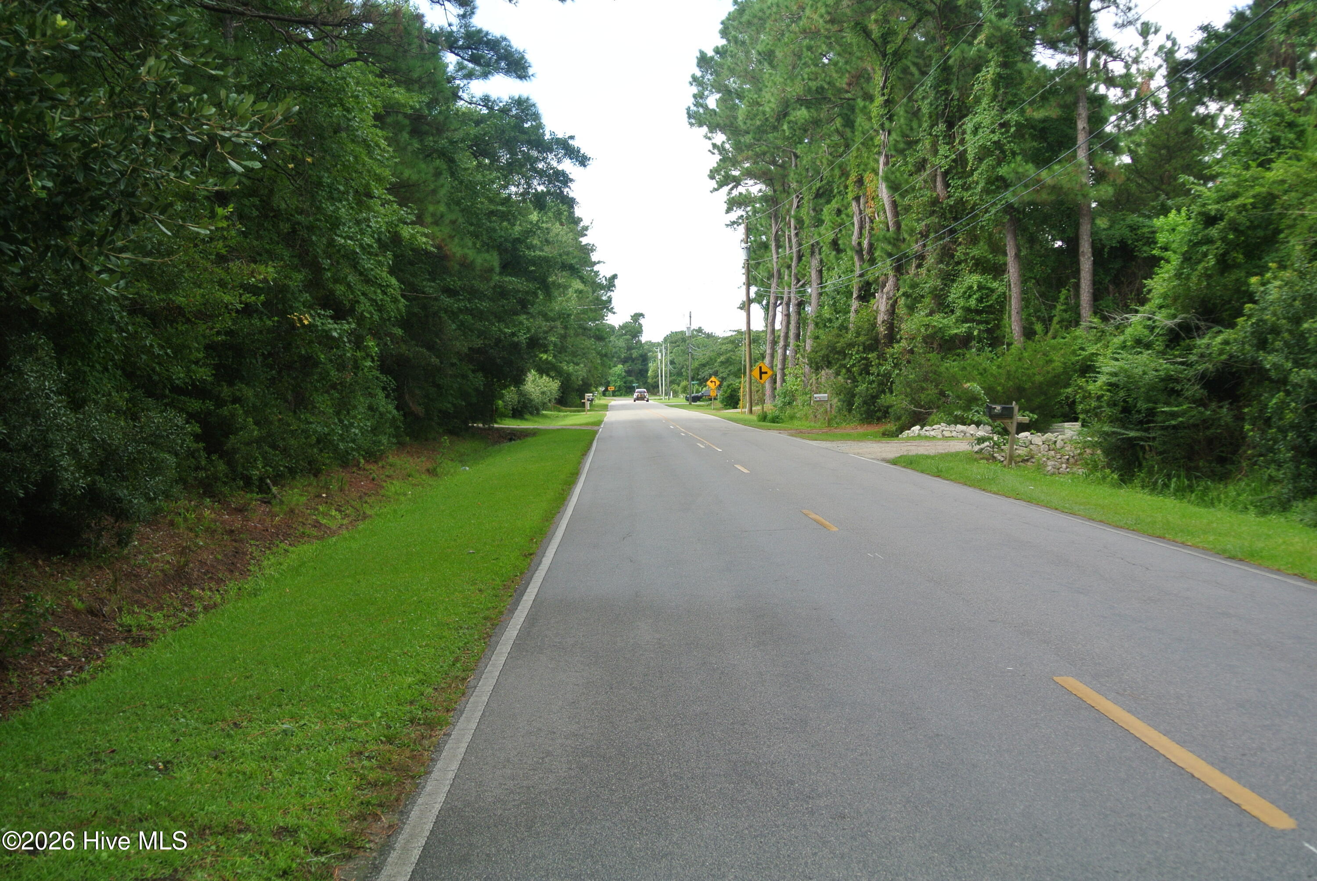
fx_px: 1721
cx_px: 658
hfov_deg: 41.9
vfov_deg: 28.7
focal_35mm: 47
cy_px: 440
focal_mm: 17.5
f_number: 4.5
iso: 100
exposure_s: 1/200
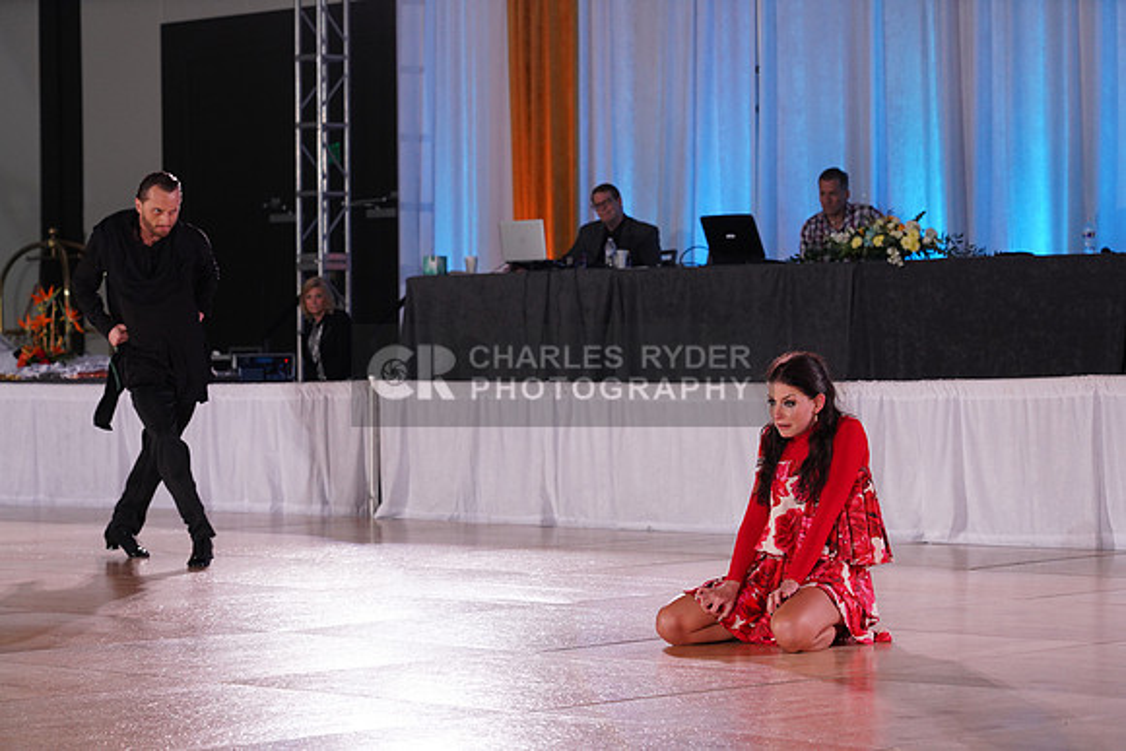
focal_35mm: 105
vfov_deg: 13.0
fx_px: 3285
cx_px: 563
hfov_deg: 19.5
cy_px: 376
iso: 1600
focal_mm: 105
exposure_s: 1/200
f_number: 5.6
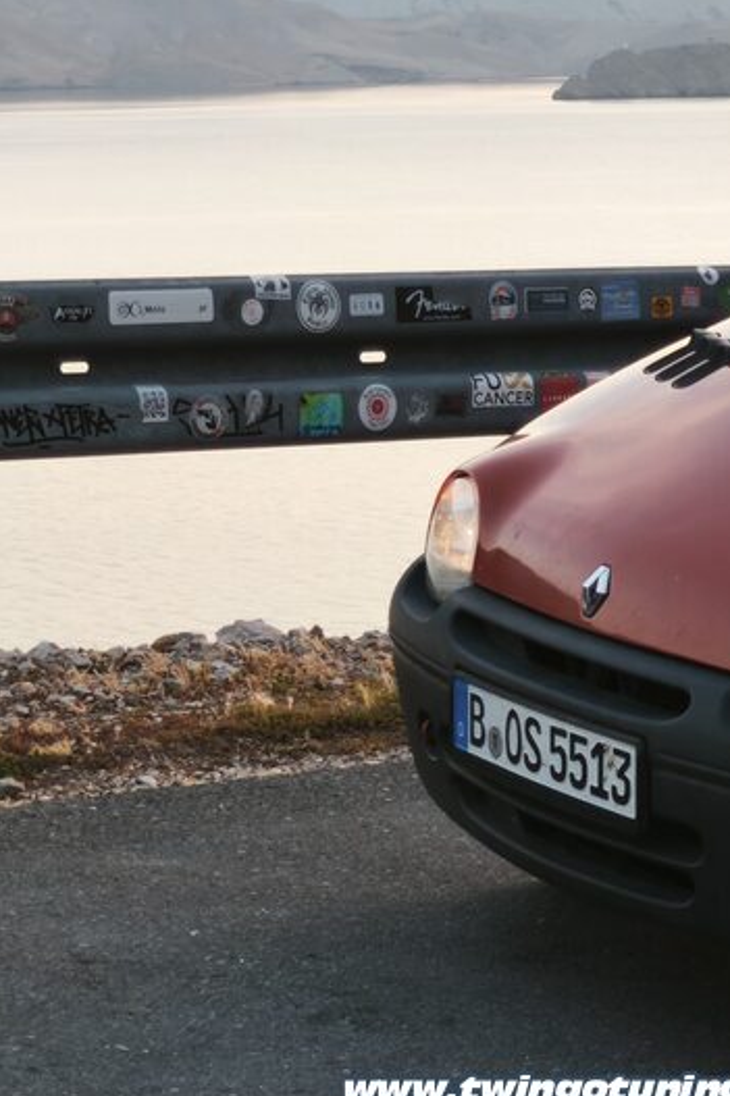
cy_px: 540
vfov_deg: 13.9
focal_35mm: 148
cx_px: 177
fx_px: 4504
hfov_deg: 9.2
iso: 800
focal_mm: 7.1
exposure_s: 1/99.9
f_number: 1.9
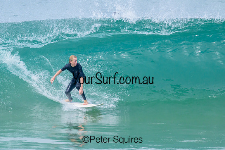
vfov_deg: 1.3
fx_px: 6842
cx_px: 100
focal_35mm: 1095
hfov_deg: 1.9
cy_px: 56
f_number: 11
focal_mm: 800
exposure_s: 1/2000
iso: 1100
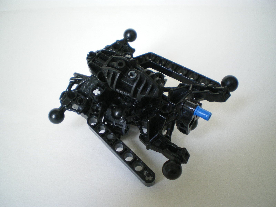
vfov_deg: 39.7
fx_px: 287
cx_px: 138
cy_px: 104
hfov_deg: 51.4
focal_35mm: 36
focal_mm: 6.3
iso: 200
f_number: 3.1
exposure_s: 1/50
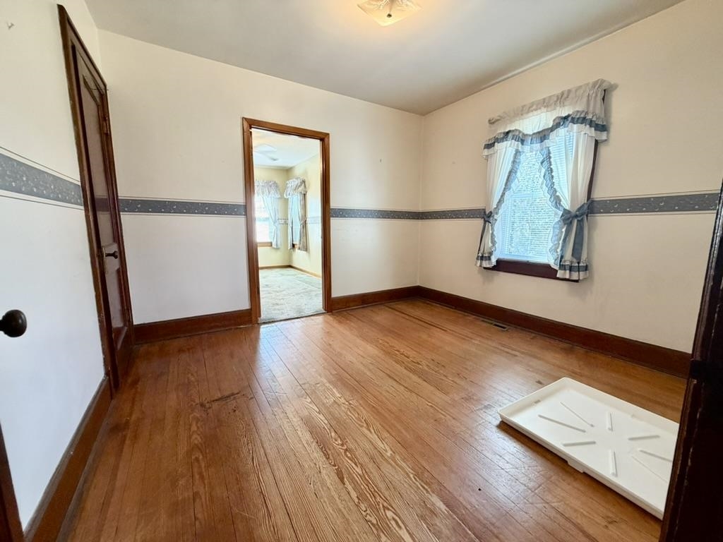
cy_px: 271
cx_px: 362
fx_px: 292
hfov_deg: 102.1
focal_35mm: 14
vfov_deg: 85.7
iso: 320
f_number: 2.2
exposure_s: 1/60
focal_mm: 2.22
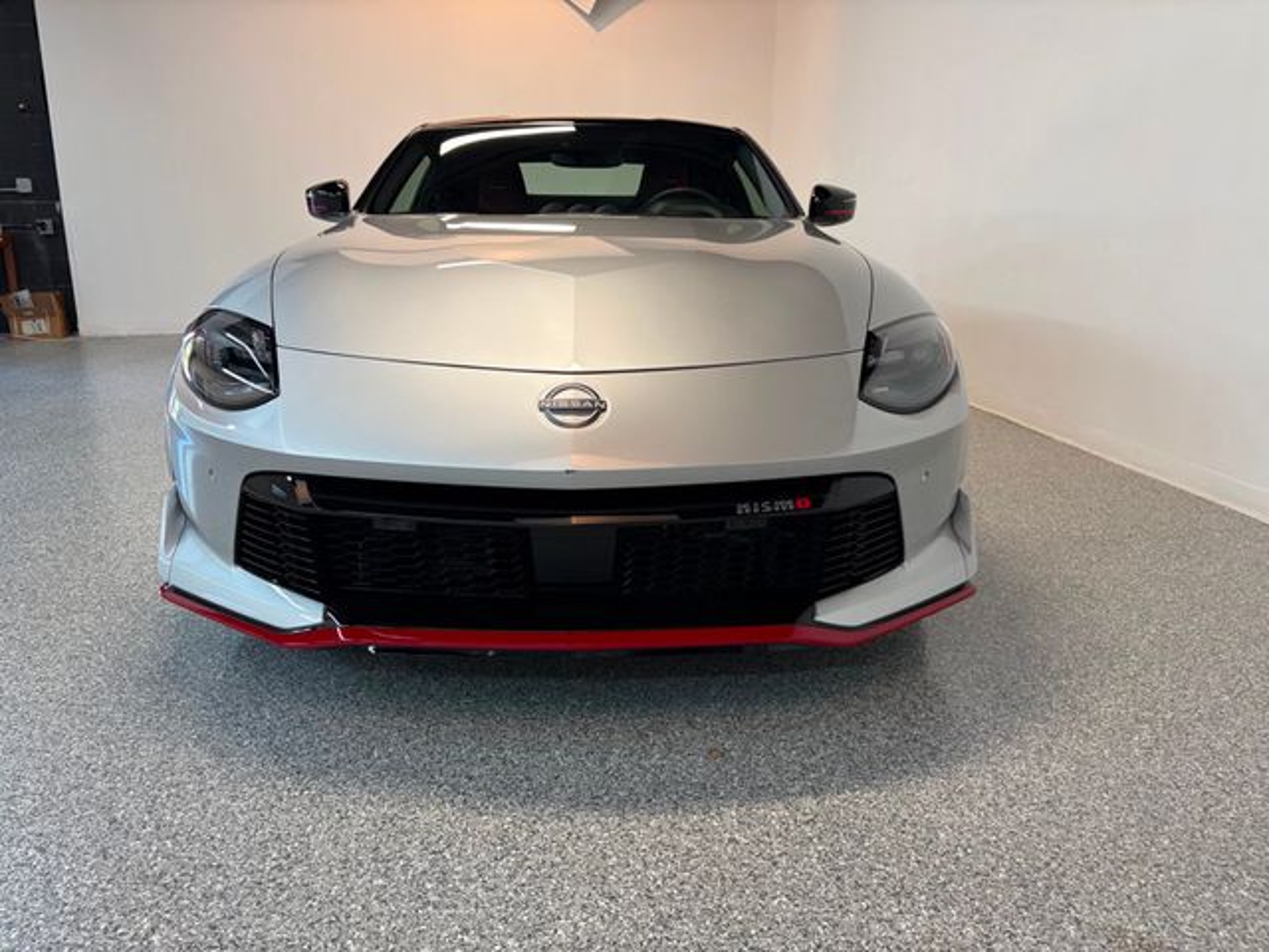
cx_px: 634
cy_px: 476
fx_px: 953
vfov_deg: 53.1
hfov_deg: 67.3
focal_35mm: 26
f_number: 1.6
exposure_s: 1/60
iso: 100
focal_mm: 5.96
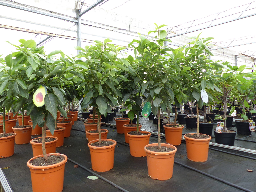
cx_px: 128
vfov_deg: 54.9
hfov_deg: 69.4
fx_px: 185
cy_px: 96
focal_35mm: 25
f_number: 2.8
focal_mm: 4.5
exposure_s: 1/60
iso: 100
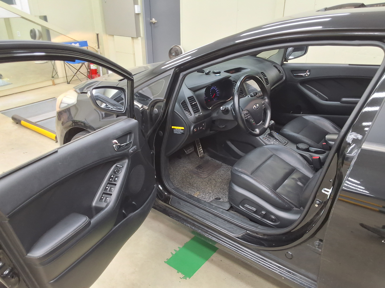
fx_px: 311
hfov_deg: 63.4
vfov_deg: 49.7
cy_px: 144
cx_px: 192
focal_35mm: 28
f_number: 1.9
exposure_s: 1/40
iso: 100
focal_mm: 2.91
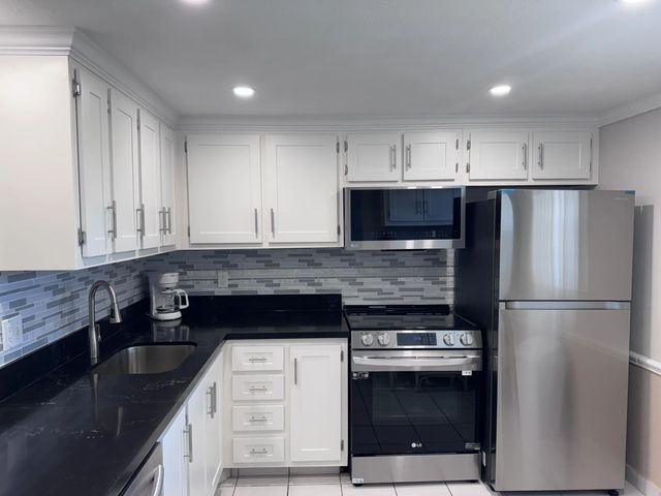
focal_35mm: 24
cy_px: 248
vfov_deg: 56.8
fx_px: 458
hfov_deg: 71.6
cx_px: 330
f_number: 1.78
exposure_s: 1/120
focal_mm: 6.76
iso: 125
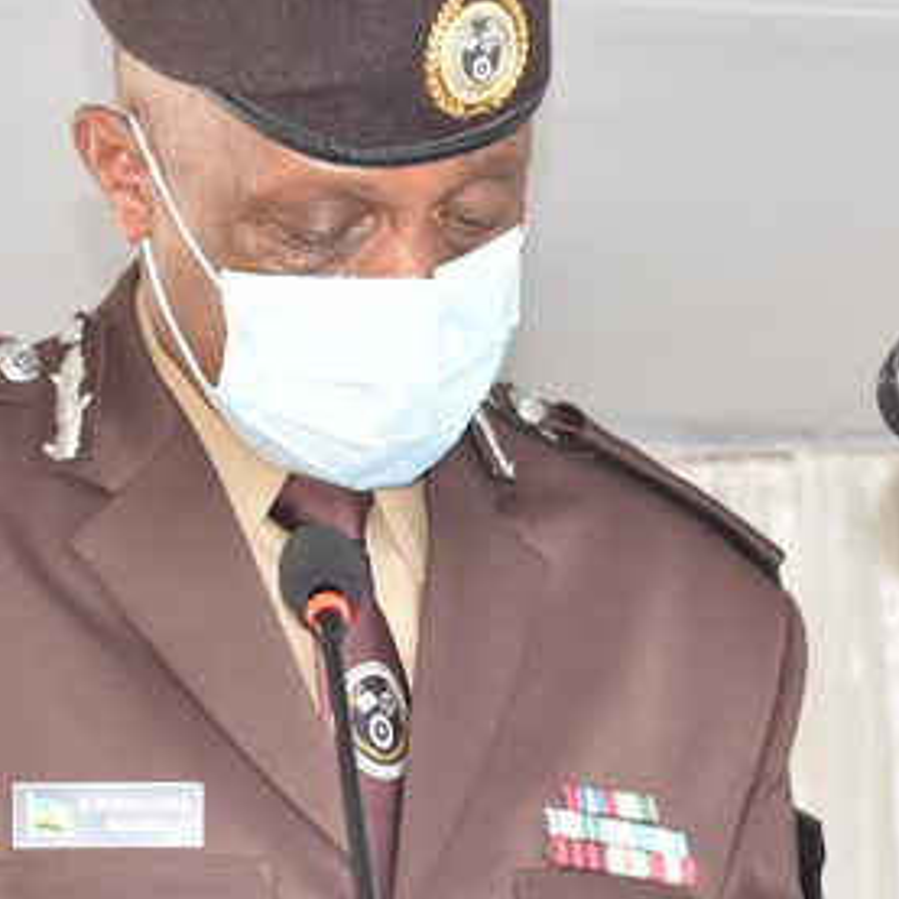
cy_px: 586
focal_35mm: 254
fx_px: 7450
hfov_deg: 6.9
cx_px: 373
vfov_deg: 6.9
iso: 640
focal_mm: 55
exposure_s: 1/60
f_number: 5.6
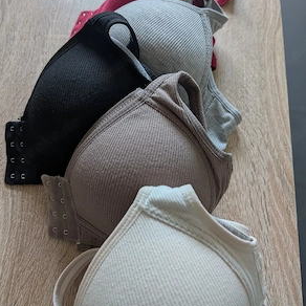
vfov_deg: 55.6
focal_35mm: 29
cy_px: 151
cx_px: 151
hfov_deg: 55.6
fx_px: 290
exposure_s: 1/71.4
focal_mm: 6.9
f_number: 1.68
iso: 209
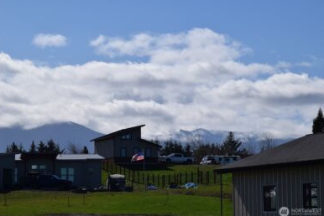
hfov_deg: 17.6
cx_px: 159
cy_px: 108
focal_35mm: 117
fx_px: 1049
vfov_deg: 11.8
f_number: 9
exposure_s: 1/1250
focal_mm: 75
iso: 200
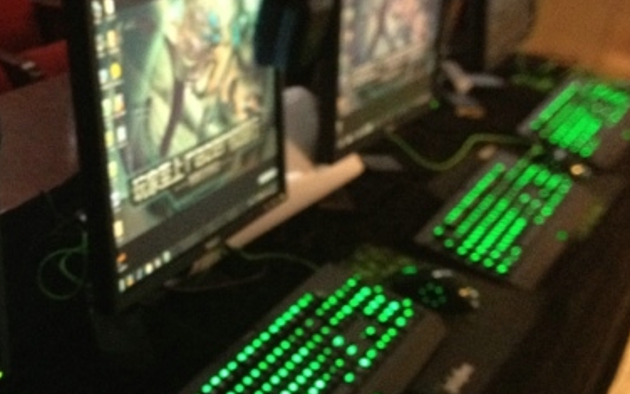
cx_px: 189
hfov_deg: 26.6
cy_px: 319
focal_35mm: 77
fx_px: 1322
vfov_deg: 16.8
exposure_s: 1/15
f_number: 2.4
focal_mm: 4.28
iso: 400
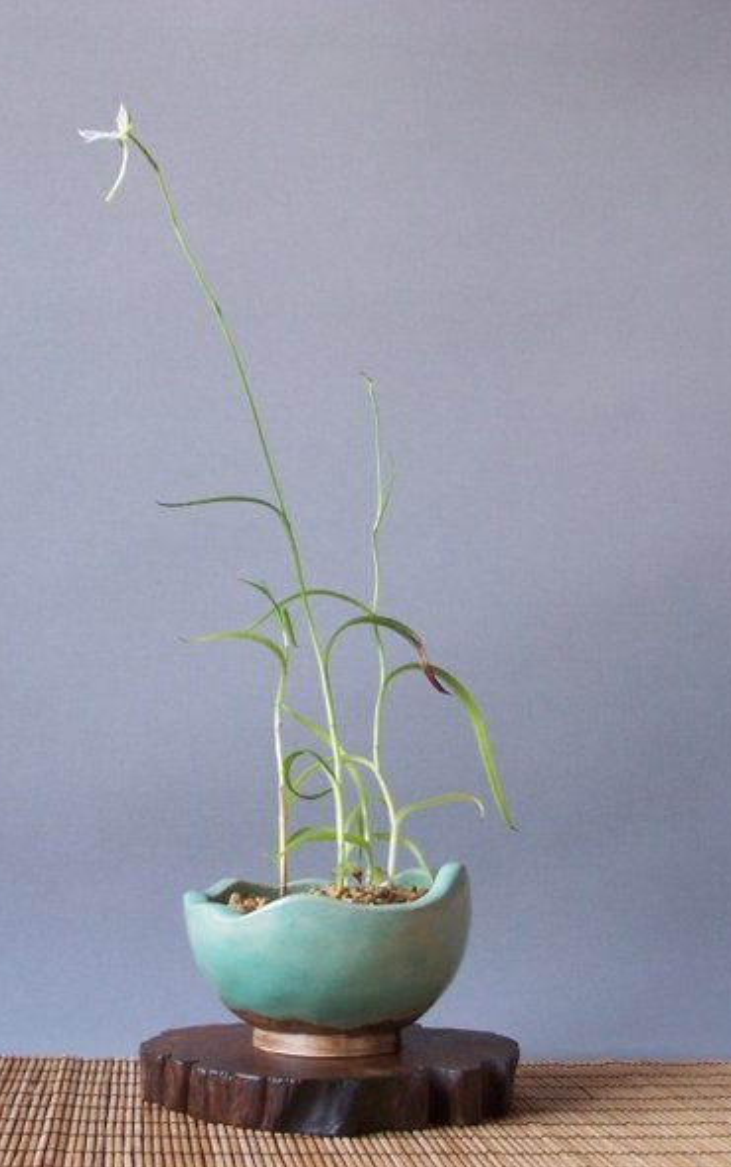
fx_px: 1815
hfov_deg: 22.8
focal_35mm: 57
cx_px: 318
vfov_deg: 35.7
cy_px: 590
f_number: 3.4
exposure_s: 1/30
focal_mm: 8.6
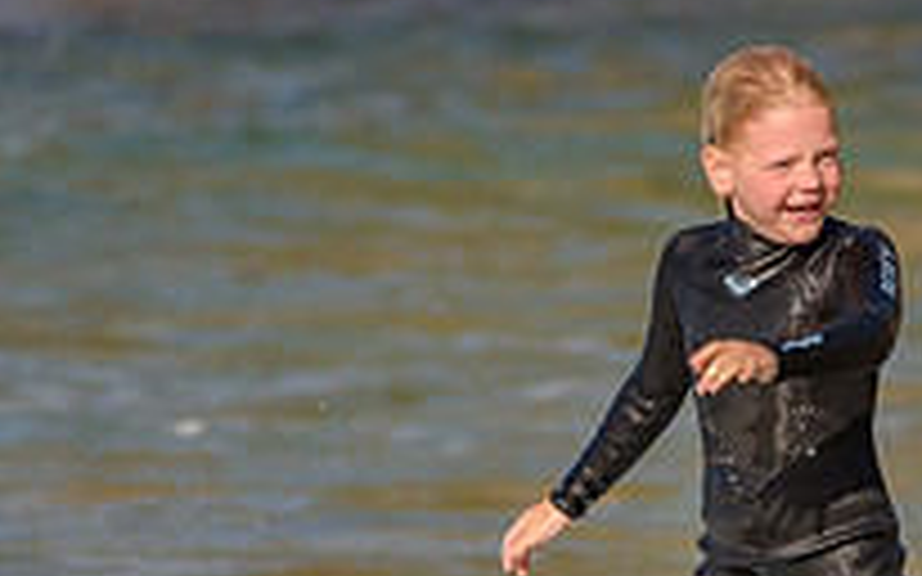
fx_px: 44363
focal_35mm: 1766
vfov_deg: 0.7
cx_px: 860
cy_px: 696
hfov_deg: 1.2
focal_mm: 500
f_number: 5.6
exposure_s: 1/2000
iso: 180
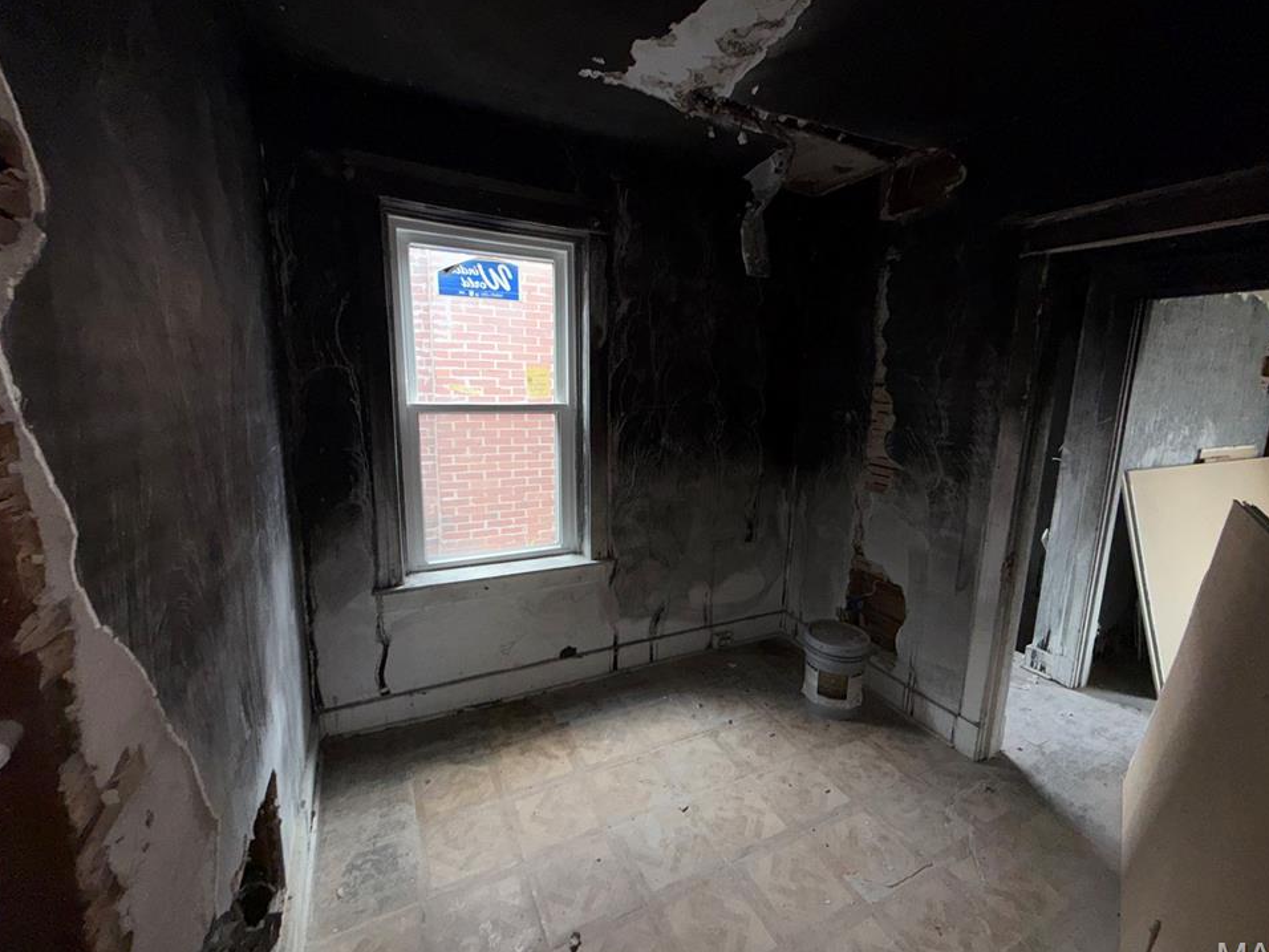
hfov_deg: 98.1
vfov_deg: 81.7
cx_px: 670
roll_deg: -1.8
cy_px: 475
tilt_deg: -11.1
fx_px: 550
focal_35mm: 15
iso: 40
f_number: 2.2
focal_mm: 2.22
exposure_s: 1/64
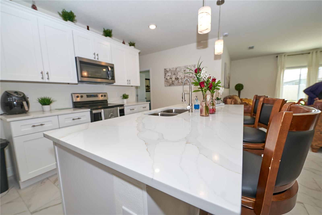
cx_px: 161
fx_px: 125
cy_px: 108
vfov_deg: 81.2
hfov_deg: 104.3
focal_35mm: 14
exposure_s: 1/200
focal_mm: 14
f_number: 4
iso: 400
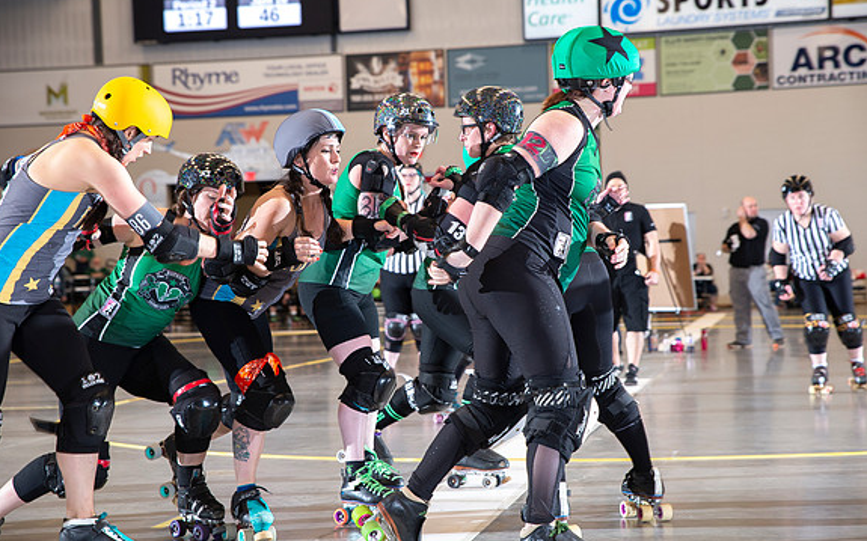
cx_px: 431
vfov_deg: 18.1
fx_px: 1701
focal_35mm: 72
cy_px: 281
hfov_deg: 28.6
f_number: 5.6
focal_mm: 70
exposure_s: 1/160
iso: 640
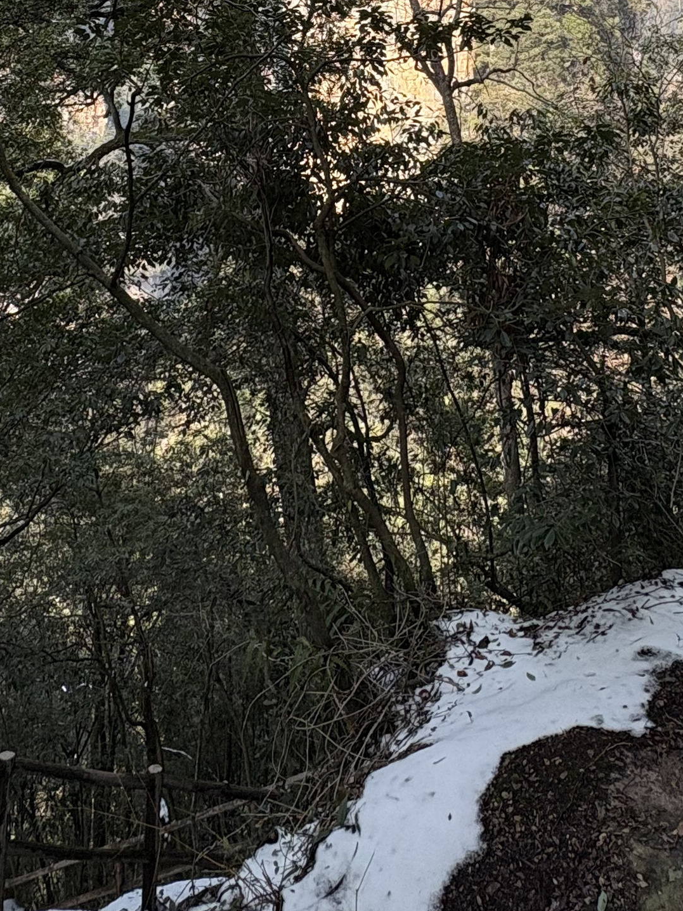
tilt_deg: +4.6
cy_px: -24
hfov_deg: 36.7
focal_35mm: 39
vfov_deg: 41.0
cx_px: 290
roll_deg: -0.1
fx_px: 1026
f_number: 2.2
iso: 40
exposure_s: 1/464
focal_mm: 2.22
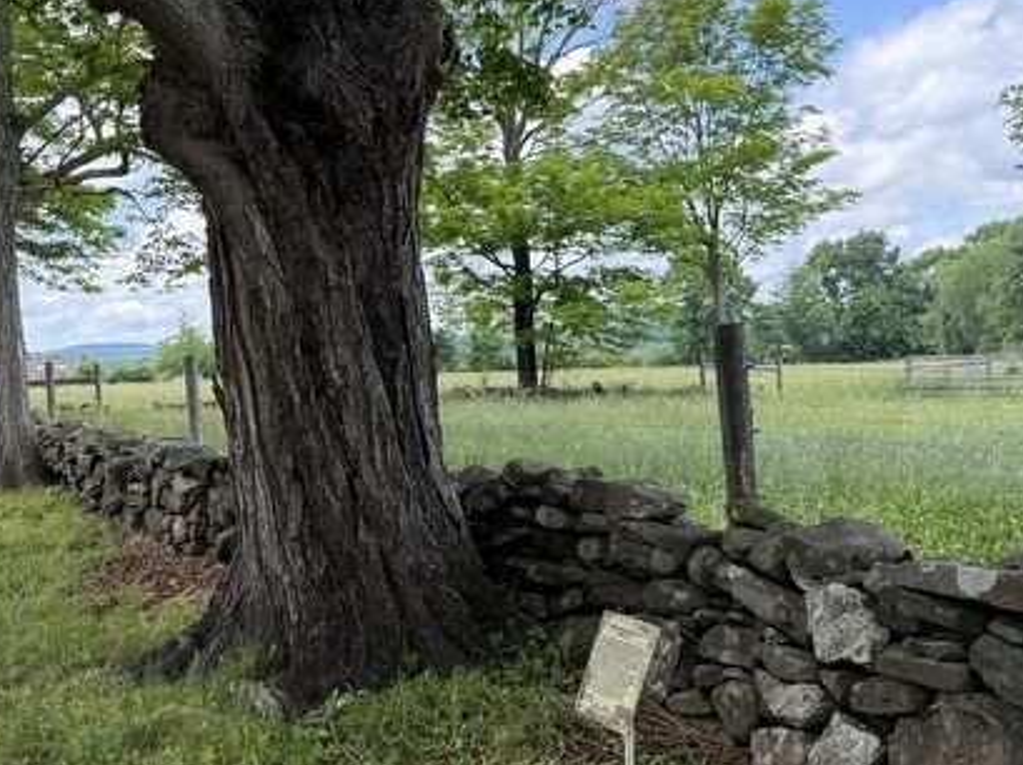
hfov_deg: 39.6
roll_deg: +2.5
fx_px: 1388
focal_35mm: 47
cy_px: 335
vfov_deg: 30.8
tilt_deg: +0.9
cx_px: 283
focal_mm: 6.76
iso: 100
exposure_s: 1/1075
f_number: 1.78
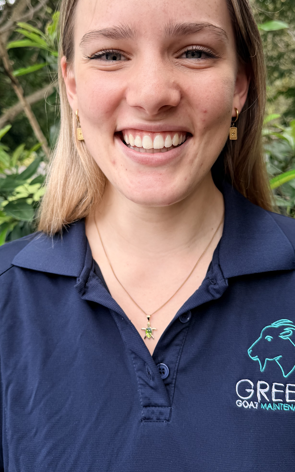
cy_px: 187
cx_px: 146
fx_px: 476
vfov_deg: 52.4
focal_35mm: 37
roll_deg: +0.7
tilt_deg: -2.4
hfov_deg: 34.4
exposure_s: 1/660
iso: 80
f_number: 1.78
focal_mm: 6.76
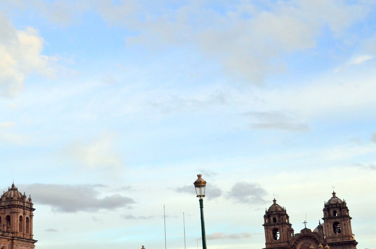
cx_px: 131
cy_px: 163
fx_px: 521
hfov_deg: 39.3
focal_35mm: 50
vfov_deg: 26.8
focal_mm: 22
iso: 1600
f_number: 10
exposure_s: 1/400
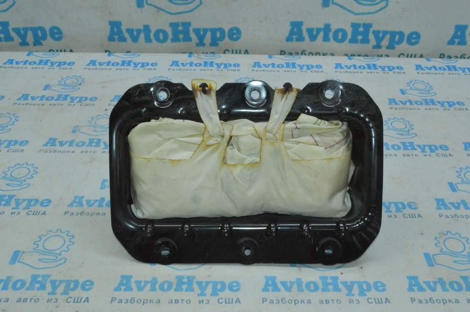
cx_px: 235
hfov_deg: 49.6
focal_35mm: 39
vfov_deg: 34.2
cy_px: 156
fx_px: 509
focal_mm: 26
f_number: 25
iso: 4000
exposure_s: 1/50
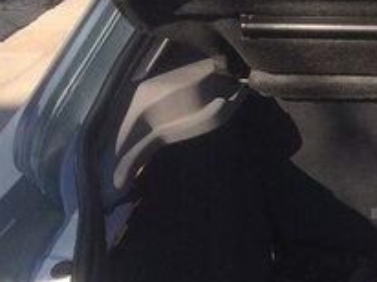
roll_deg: +0.6
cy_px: 235
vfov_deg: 15.7
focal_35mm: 93
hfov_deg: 18.7
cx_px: 558
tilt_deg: -27.7
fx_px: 1012
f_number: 2.2
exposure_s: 1/672
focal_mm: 4.15
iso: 32
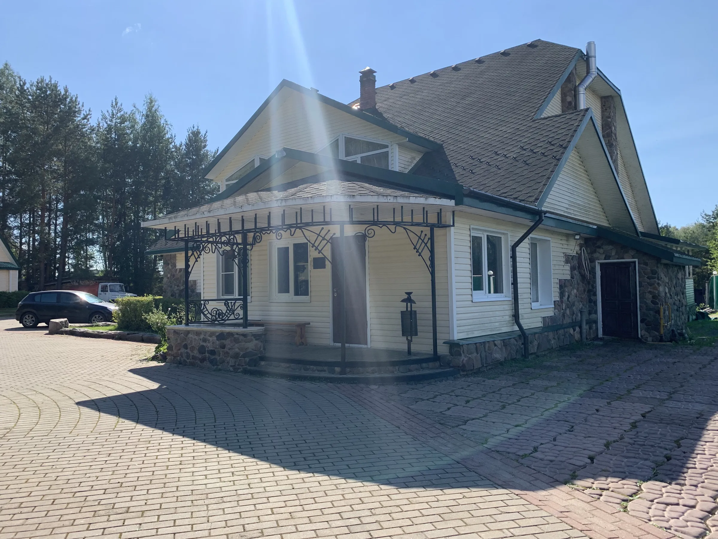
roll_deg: +0.8
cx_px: 359
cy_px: 270
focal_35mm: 26
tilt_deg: +2.0
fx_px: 539
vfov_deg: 53.1
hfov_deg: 67.3
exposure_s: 1/1661
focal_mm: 4.25
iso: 25
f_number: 1.8
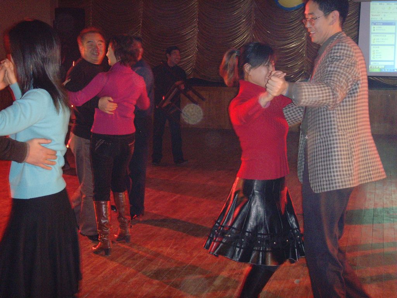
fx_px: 688
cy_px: 149
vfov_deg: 24.4
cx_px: 198
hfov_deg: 32.2
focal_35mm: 60
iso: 400
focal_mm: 10.2
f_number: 3.9
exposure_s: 1/45
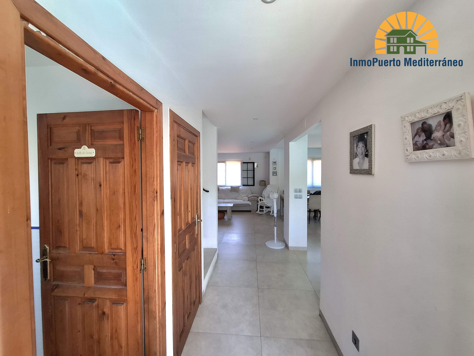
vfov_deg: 89.9
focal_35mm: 13
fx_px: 178
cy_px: 178
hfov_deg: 106.2
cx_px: 237
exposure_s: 1/50
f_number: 2.2
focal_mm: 1.74
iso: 64
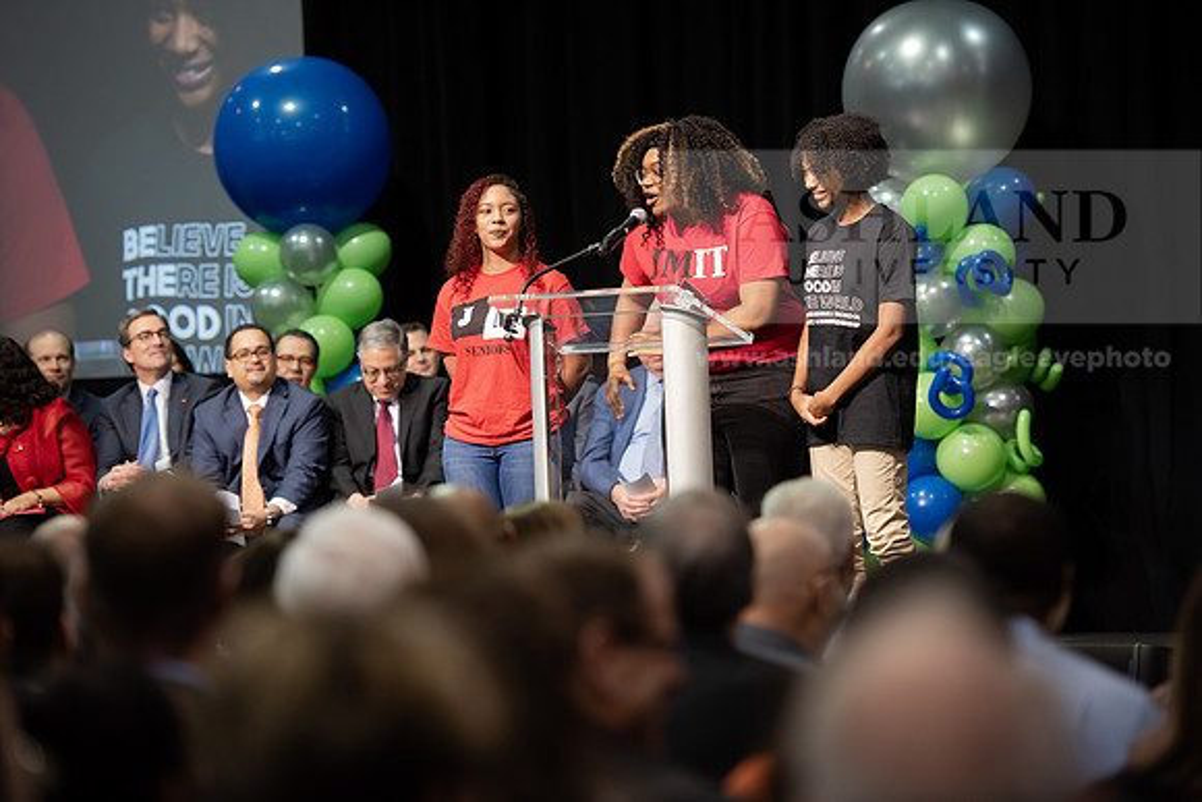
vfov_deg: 9.5
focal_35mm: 145
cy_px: 401
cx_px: 601
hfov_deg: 14.2
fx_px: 4842
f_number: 3.2
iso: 1250
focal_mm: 145
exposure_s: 1/200
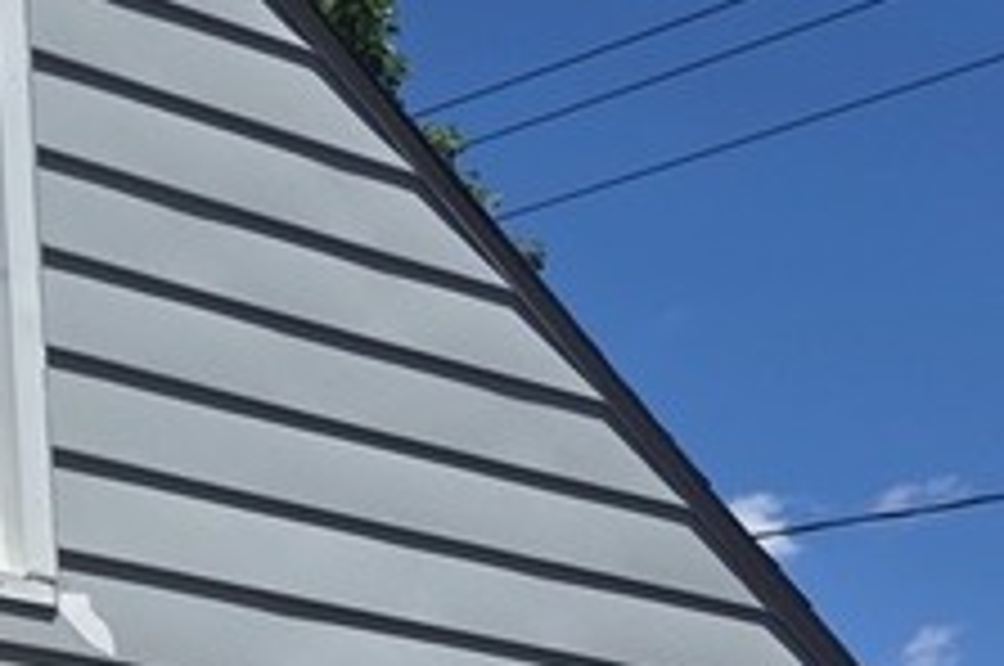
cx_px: -626
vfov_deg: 11.5
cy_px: 842
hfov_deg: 15.8
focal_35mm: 116
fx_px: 3230
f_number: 1.7
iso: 80
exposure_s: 1/7944
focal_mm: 6.3
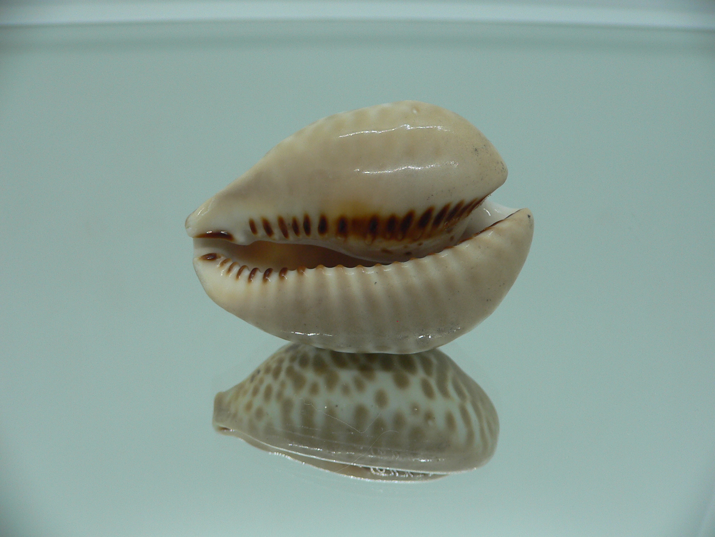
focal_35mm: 35
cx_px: 358
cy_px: 268
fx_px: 723
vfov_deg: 40.7
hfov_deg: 52.6
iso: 80
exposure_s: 1/60
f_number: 2.8
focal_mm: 4.6
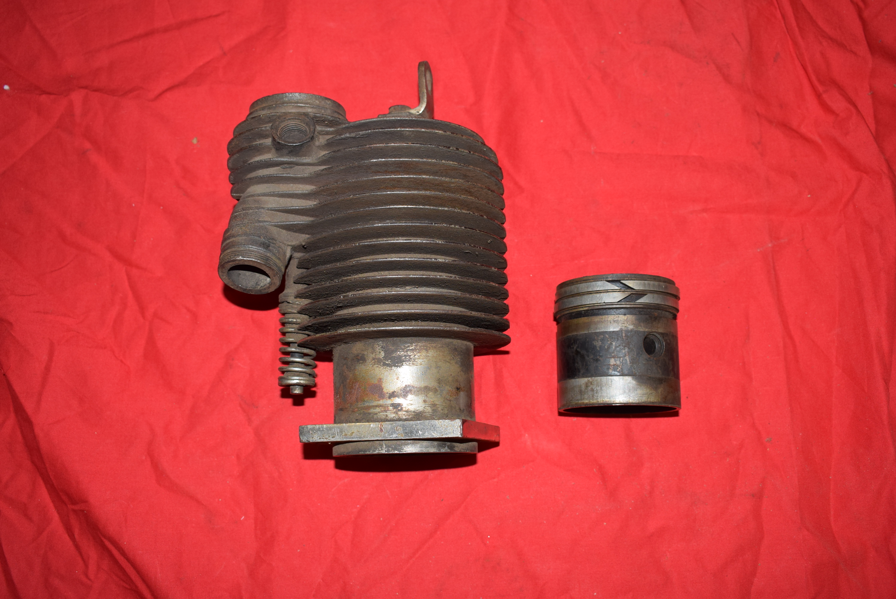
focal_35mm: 36
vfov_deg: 36.9
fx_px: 897
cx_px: 448
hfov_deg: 53.1
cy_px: 300
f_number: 5.6
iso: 400
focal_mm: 24
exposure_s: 1/125
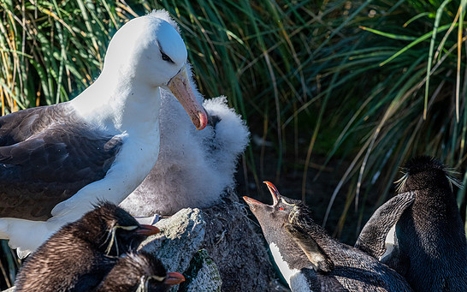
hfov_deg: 5.4
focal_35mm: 387
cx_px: 263
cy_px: 196
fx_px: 4924
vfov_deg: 3.4
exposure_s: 1/640
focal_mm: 300
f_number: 8
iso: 800
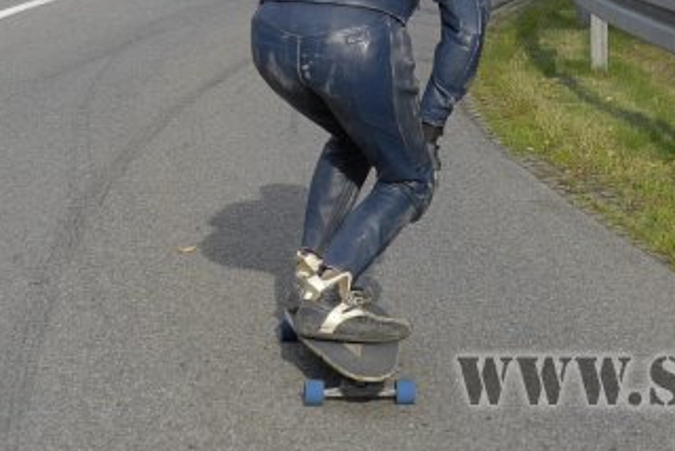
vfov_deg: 9.1
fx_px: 2834
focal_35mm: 151
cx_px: 613
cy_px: 42
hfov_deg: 13.5
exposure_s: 1/500
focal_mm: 52
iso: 400
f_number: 7.1
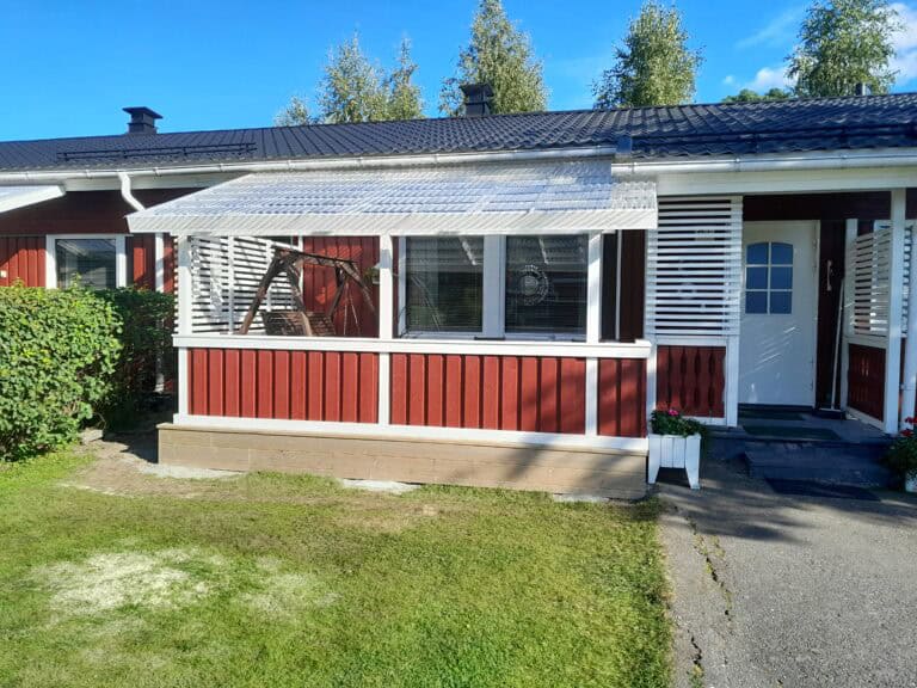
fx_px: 689
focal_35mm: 26
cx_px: 458
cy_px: 344
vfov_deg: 53.1
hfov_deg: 67.3
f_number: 1.8
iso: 40
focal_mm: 4
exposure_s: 1/947
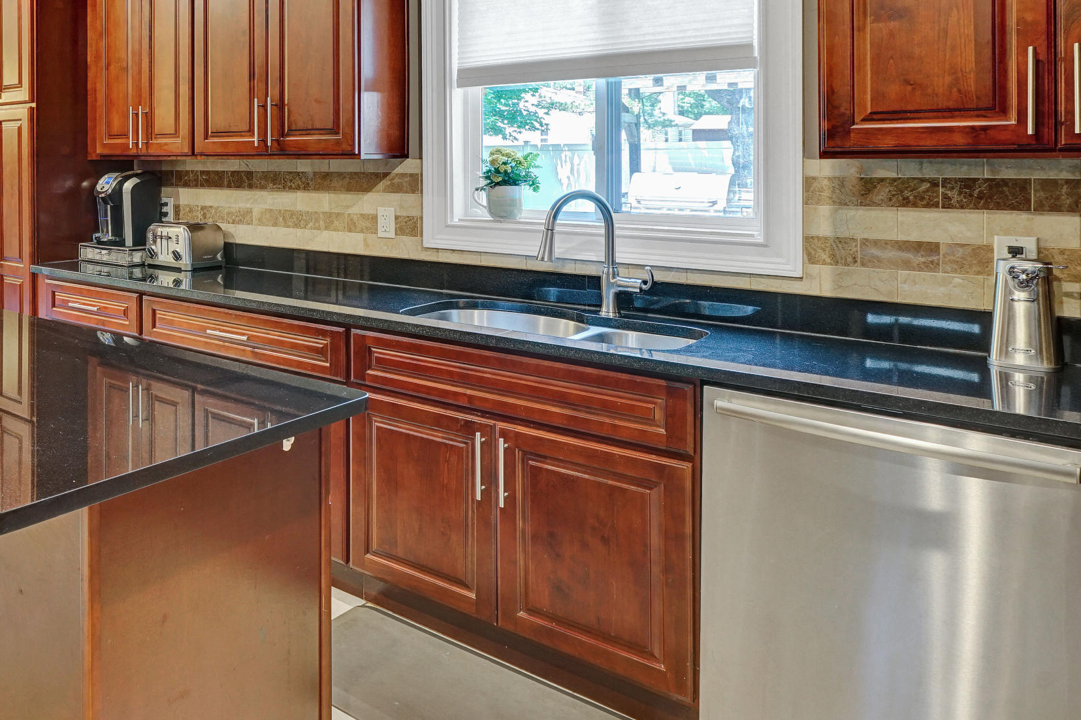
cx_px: 105
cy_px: 160
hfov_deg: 55.1
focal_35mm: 29
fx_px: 871
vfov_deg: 43.2
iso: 400
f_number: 8
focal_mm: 16
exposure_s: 1/10
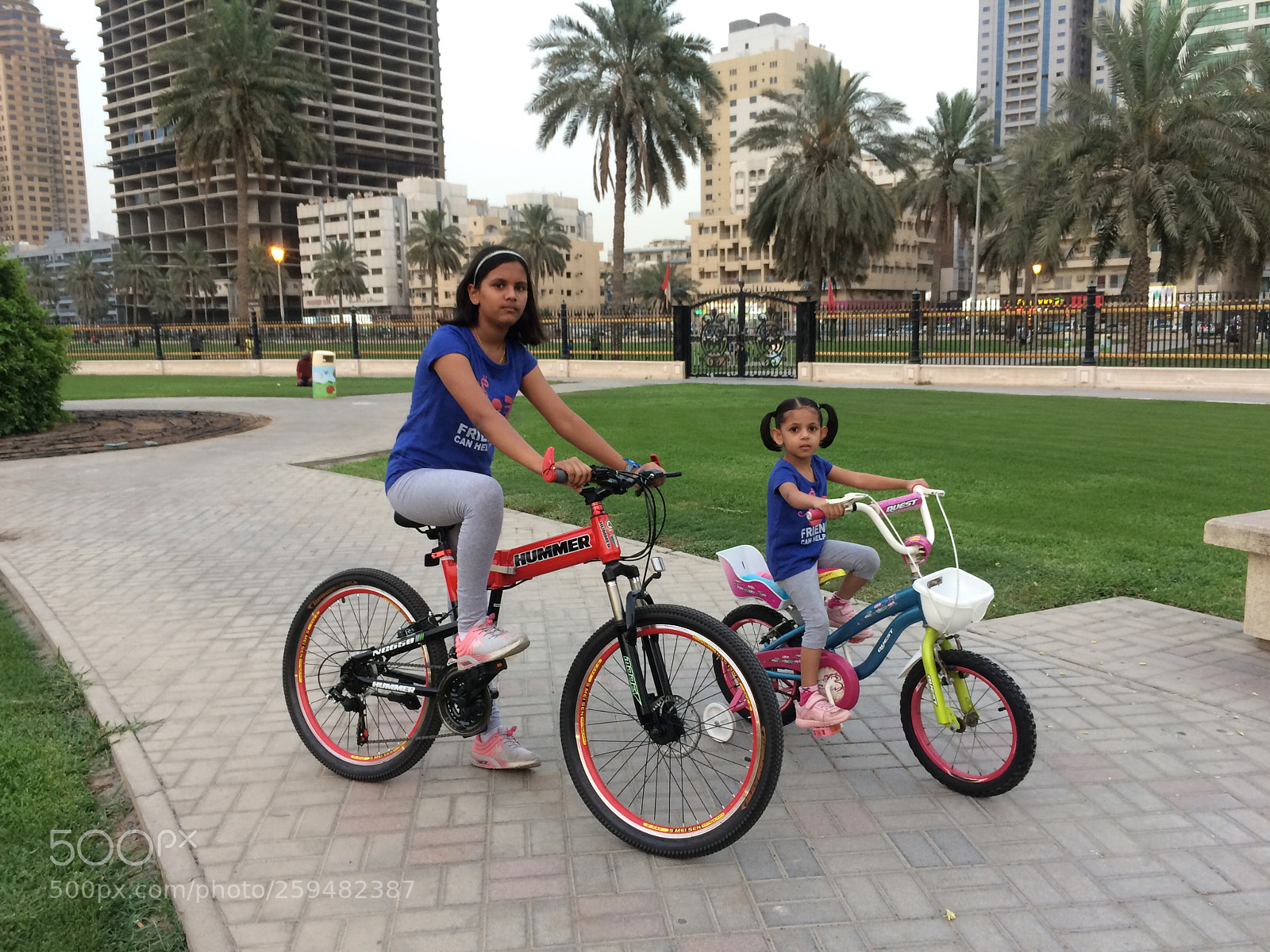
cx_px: 635
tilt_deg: -9.8
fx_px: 1064
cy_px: 476
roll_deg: +0.8
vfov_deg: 48.2
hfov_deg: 61.7
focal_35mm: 29
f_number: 2.2
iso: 50
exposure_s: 1/33
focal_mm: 4.15
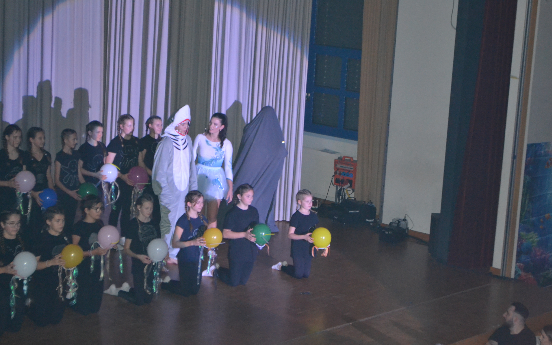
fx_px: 1271
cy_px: 167
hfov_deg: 24.5
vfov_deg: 15.5
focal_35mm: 85
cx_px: 275
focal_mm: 55
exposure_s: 1/60
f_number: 5.6
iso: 3200
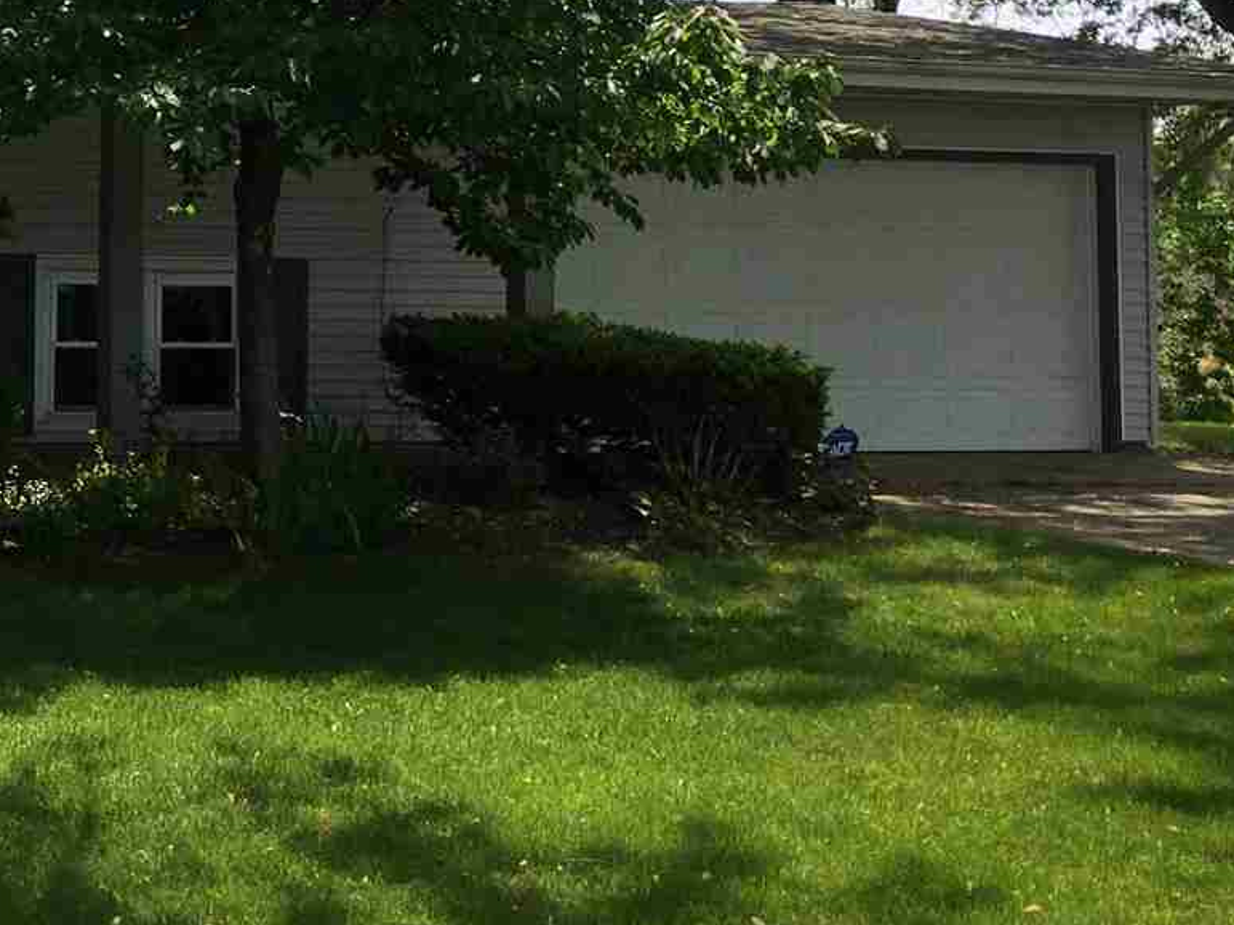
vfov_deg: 18.7
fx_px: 2744
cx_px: -206
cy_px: 18
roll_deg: -0.9
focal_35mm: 77
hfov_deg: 23.4
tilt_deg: +4.9
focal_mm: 4.15
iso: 25
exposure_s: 1/1538
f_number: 2.2
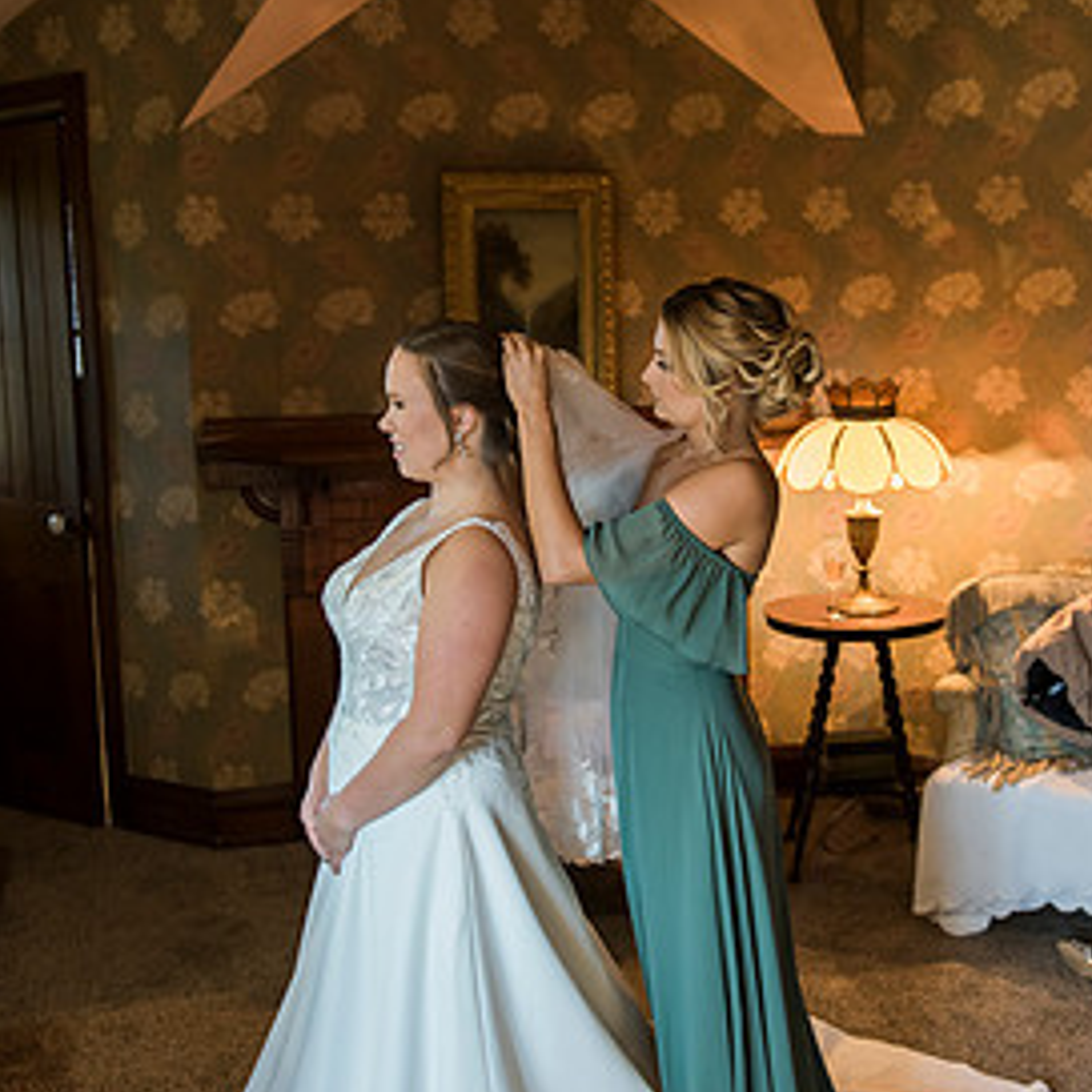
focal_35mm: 45
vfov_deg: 37.6
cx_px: 594
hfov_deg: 37.5
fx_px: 1606
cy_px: 534
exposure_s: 1/320
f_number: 2.8
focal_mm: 32
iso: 1600
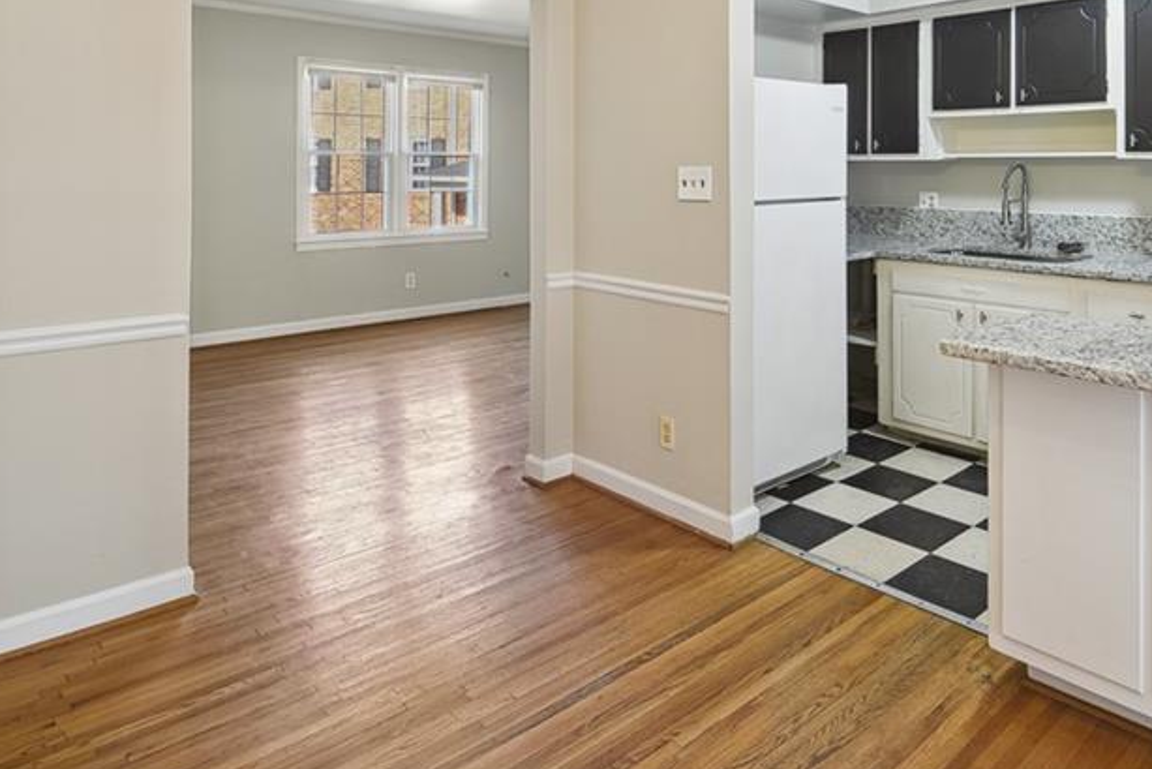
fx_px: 800
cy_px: 172
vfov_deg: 48.9
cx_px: 720
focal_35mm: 25
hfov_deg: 70.3
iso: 100
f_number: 8
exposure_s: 1/4
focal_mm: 15
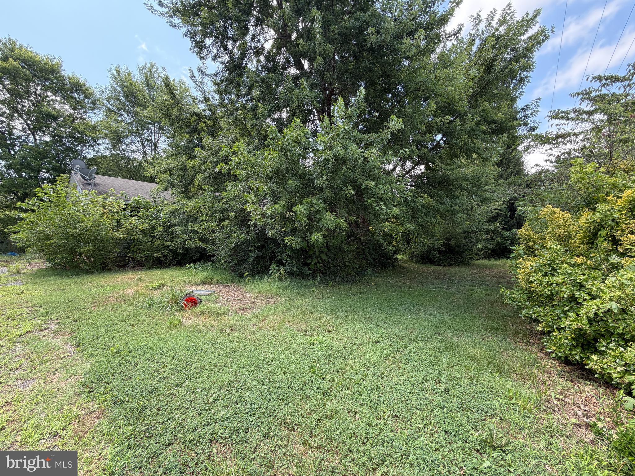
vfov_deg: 85.7
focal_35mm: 14
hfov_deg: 102.1
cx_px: 318
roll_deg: -0.7
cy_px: 238
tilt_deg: +0.1
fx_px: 257
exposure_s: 1/170
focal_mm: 2.22
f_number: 2.2
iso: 50
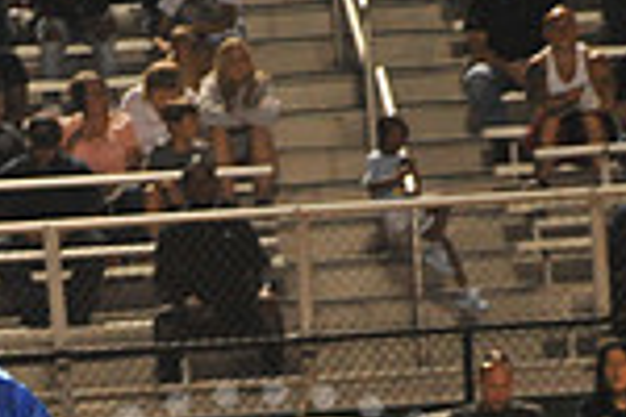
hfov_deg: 2.7
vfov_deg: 1.8
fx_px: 13458
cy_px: 776
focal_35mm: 774
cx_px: 267
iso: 5000
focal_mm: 200
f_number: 5.6
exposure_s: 1/200
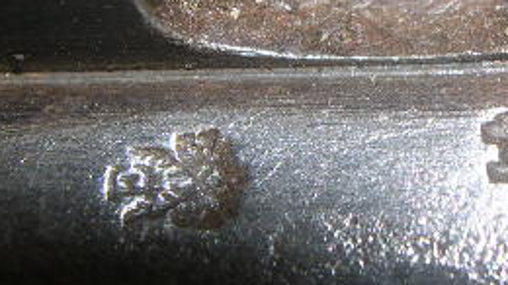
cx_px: 461
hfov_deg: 20.5
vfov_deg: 11.8
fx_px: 1373
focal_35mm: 102
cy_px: 57
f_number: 7.6
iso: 100
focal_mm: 8
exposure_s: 1/60
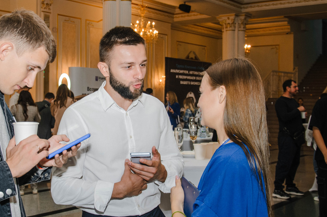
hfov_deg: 32.2
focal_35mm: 62
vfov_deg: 21.8
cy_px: 102
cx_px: 113
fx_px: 562
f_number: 3.8
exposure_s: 1/125
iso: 320
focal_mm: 24
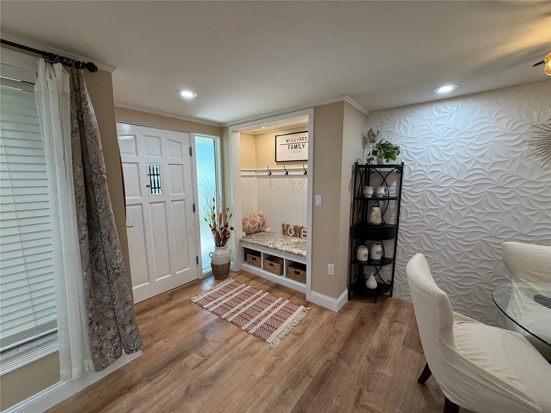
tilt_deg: -8.1
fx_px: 223
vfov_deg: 85.7
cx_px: 276
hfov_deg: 102.1
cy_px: 206
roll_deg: +0.2
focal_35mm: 14
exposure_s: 1/120
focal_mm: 2.22
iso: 160
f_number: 2.2
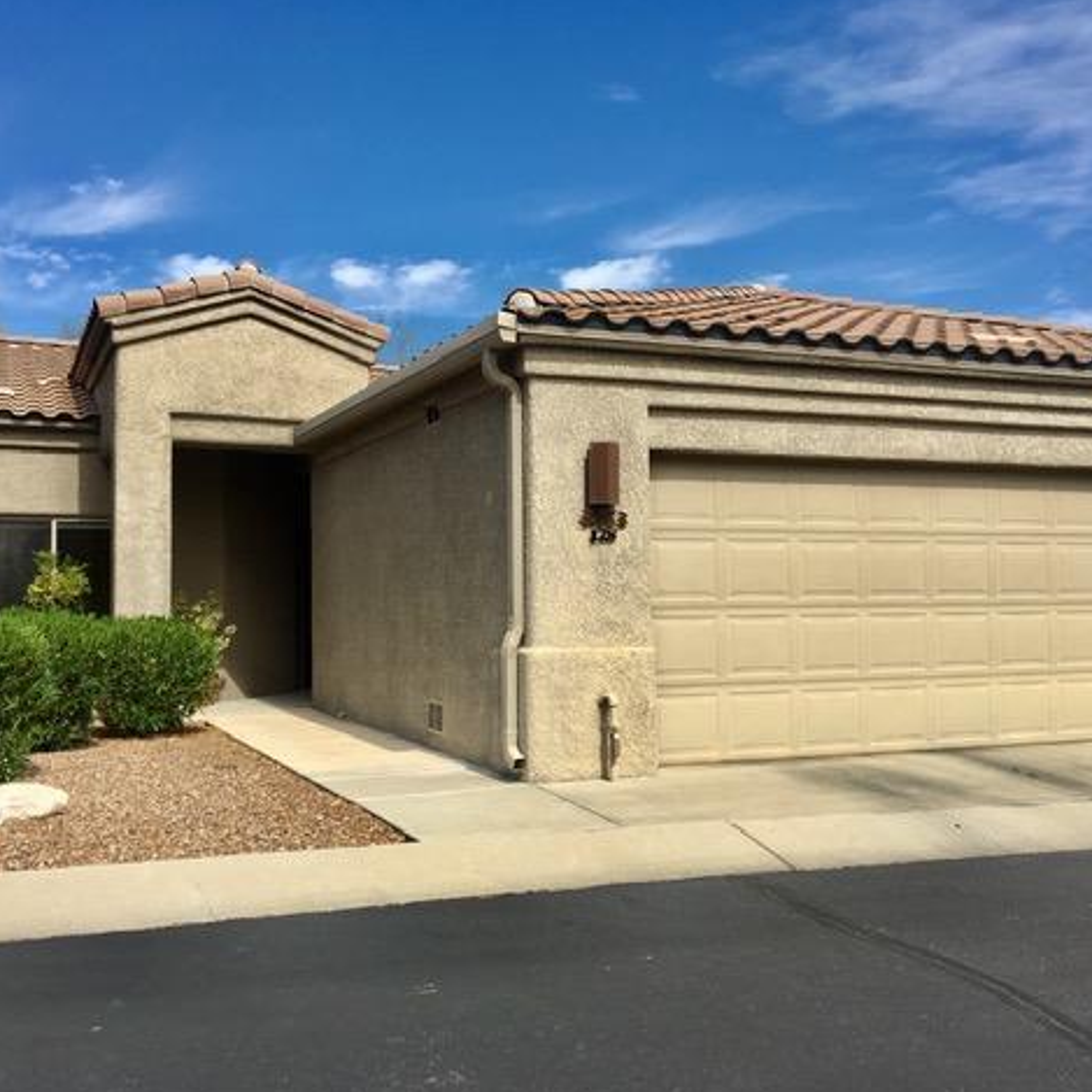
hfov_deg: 47.2
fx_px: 1249
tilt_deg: +2.6
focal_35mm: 35
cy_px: 547
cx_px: 517
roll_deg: +0.4
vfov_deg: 47.2
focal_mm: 4.15
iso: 25
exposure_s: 1/1789
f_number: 2.2
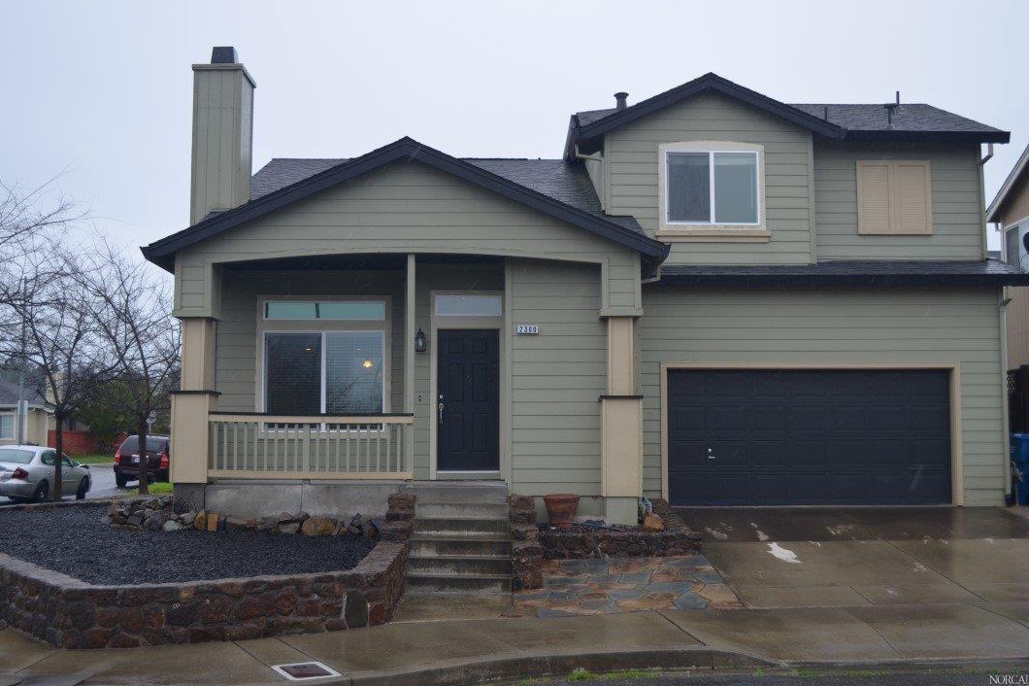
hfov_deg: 45.4
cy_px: 345
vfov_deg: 31.2
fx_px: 1229
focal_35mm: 43
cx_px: 511
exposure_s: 1/250
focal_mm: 28
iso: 200
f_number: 4.5
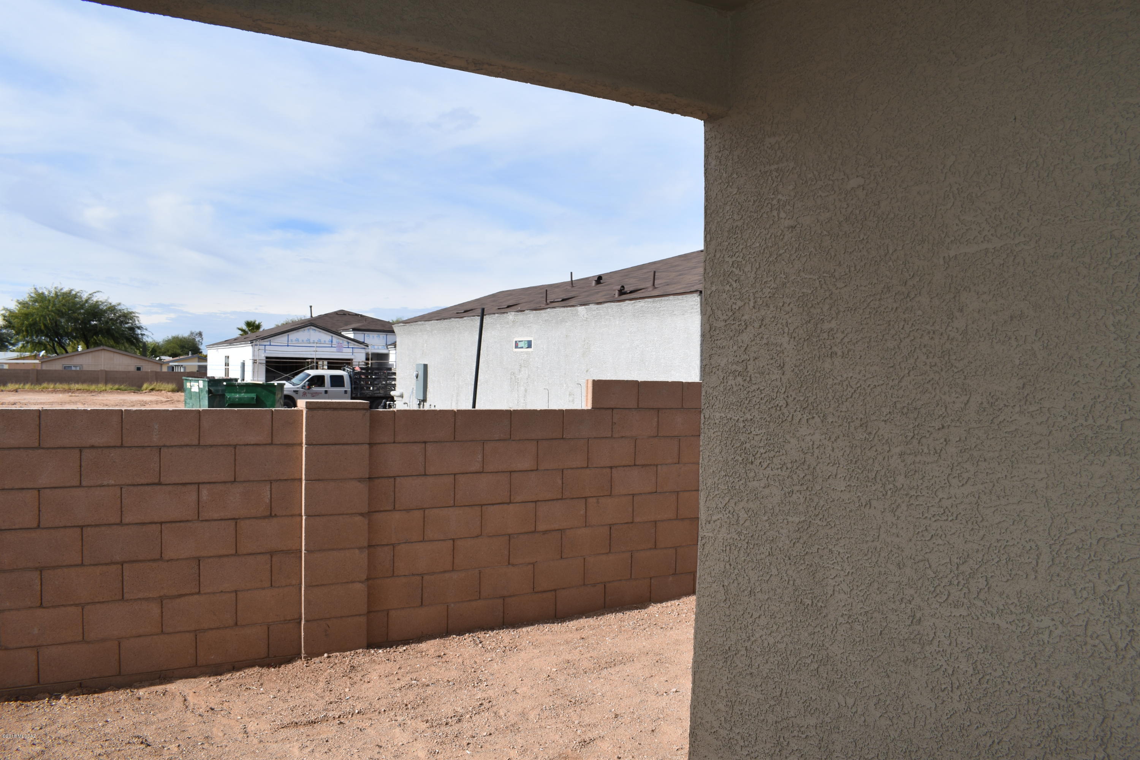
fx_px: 855
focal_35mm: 27
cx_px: 570
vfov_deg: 47.9
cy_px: 380
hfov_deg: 67.4
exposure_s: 1/200
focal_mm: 18
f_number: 10
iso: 100
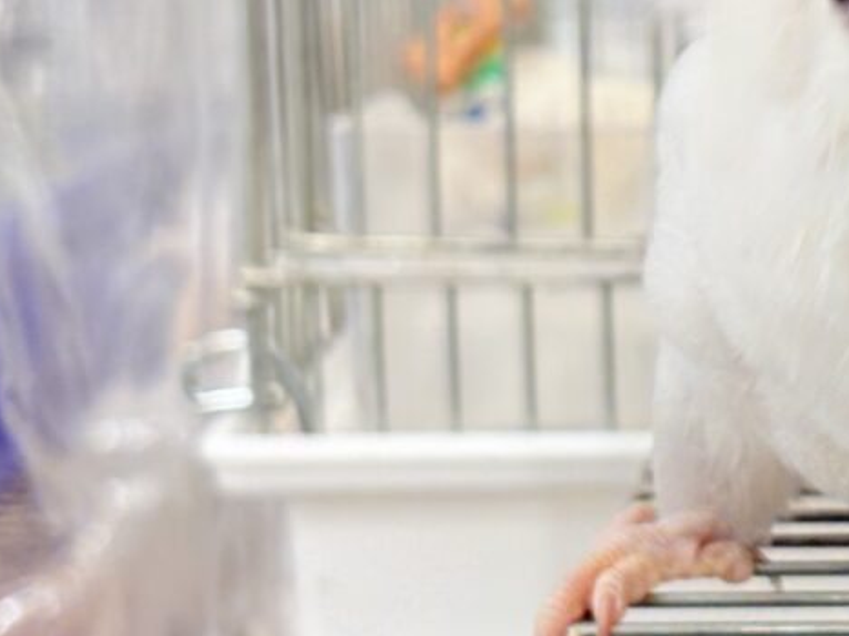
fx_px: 3285
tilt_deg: -8.7
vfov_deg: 11.0
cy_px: 204
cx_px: 1018
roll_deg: -0.6
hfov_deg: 14.3
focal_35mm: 134
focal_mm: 5.96
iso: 64
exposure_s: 1/50
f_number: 1.6
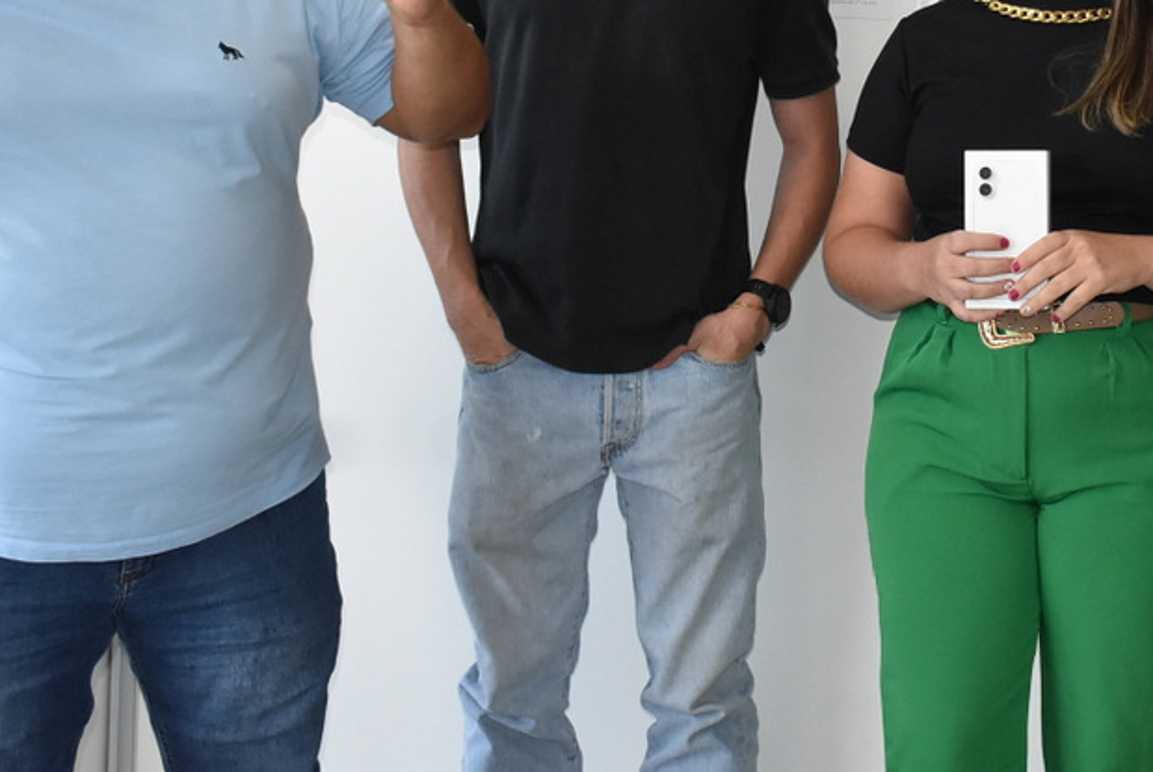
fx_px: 2822
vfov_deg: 15.2
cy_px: -56
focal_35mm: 88
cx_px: 980
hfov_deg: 22.7
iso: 1600
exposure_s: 1/200
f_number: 5.6
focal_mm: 26
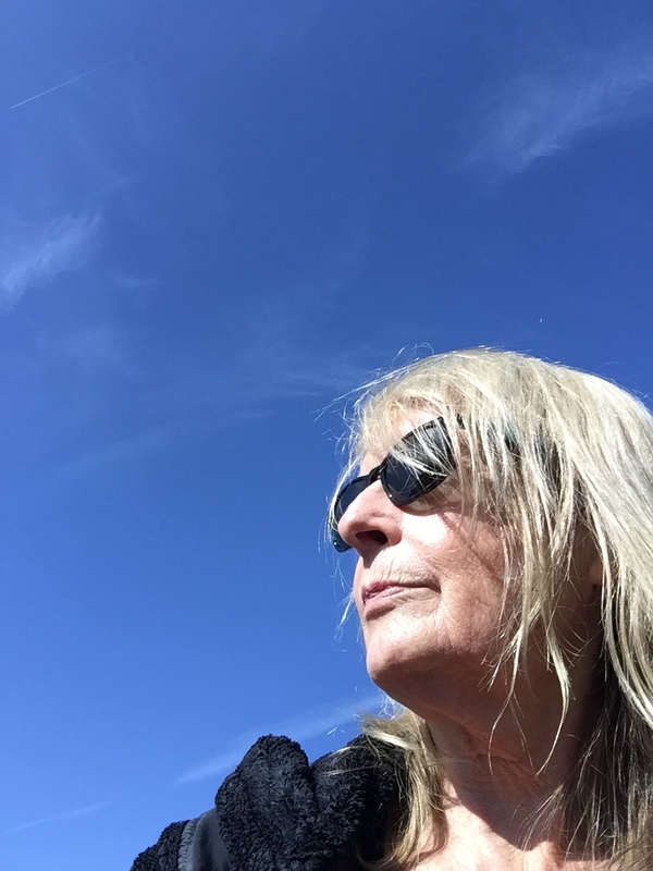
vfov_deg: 58.4
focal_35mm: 31
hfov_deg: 45.4
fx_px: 780
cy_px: 436
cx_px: 326
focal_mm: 2.65
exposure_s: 1/120
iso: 40
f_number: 2.2
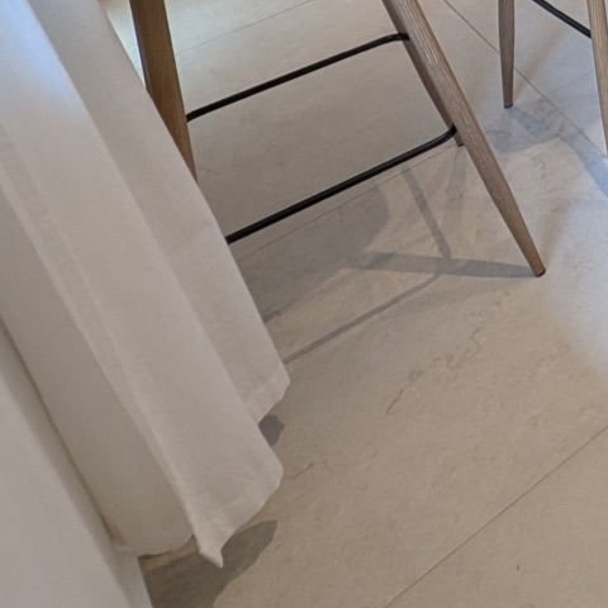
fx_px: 914
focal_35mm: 46
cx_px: 1054
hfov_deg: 23.1
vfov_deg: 27.3
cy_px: -273
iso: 33
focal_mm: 1.95
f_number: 2.2
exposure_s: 1/23.8
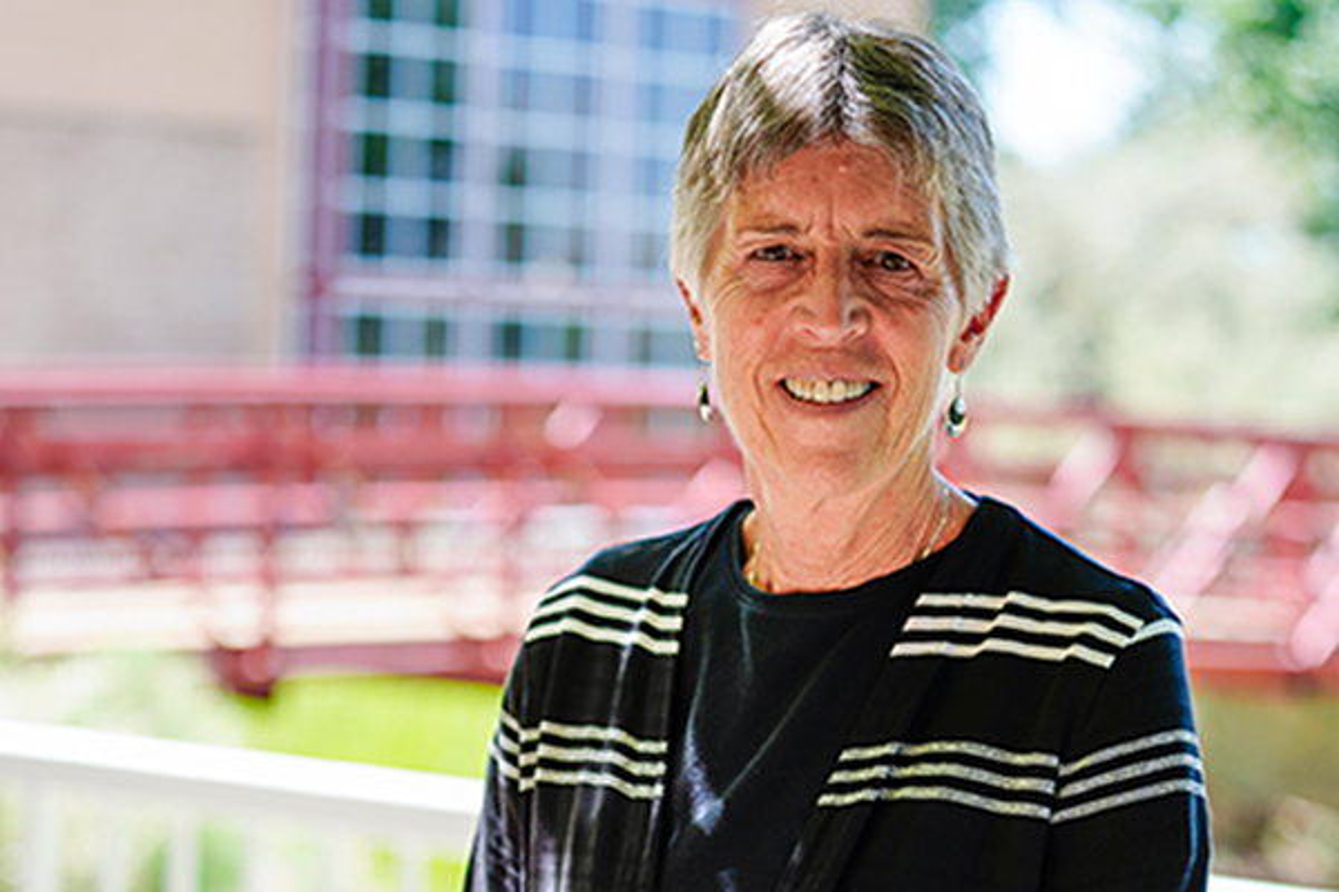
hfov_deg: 28.8
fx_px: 2603
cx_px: 670
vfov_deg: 19.5
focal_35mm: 70
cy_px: 446
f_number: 2.8
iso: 100
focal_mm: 70
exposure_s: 1/320
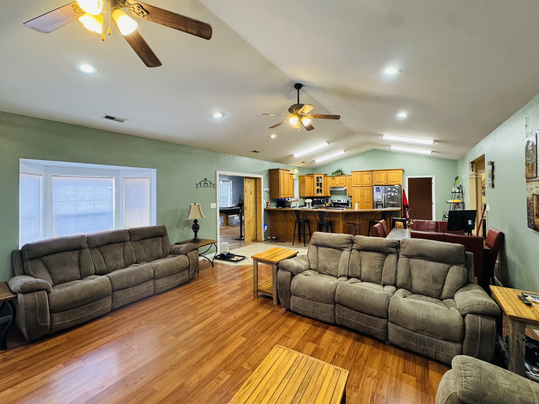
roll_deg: +0.3
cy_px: 188
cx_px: 278
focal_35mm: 15
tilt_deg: +0.7
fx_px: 234
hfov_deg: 98.1
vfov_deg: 81.6
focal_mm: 2.22
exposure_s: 1/60
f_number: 2.2
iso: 320
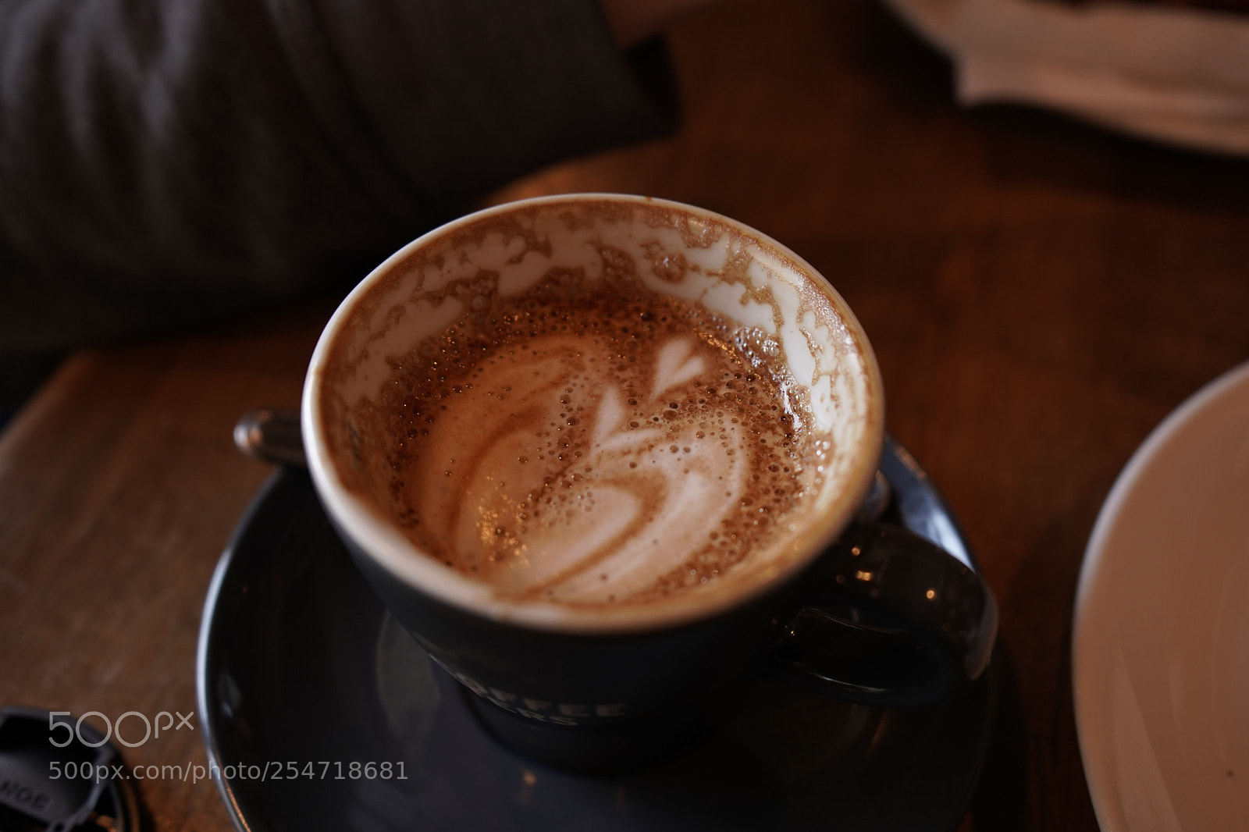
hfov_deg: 57.2
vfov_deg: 40.0
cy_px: 416
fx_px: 1145
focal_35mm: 33
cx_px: 624
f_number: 4
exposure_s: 1/50
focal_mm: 33
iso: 400
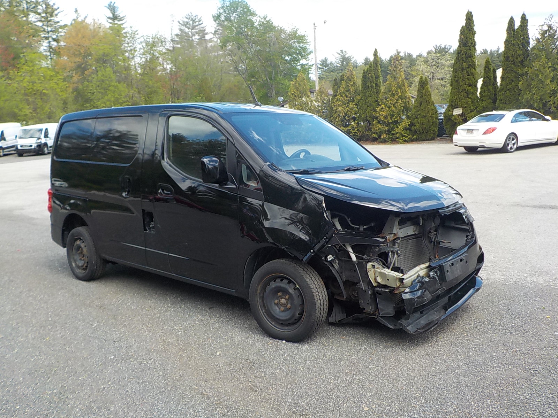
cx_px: 279
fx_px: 484
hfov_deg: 60.0
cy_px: 209
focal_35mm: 30
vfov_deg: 46.8
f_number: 3.3
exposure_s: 1/400
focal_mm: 4.1
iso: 125
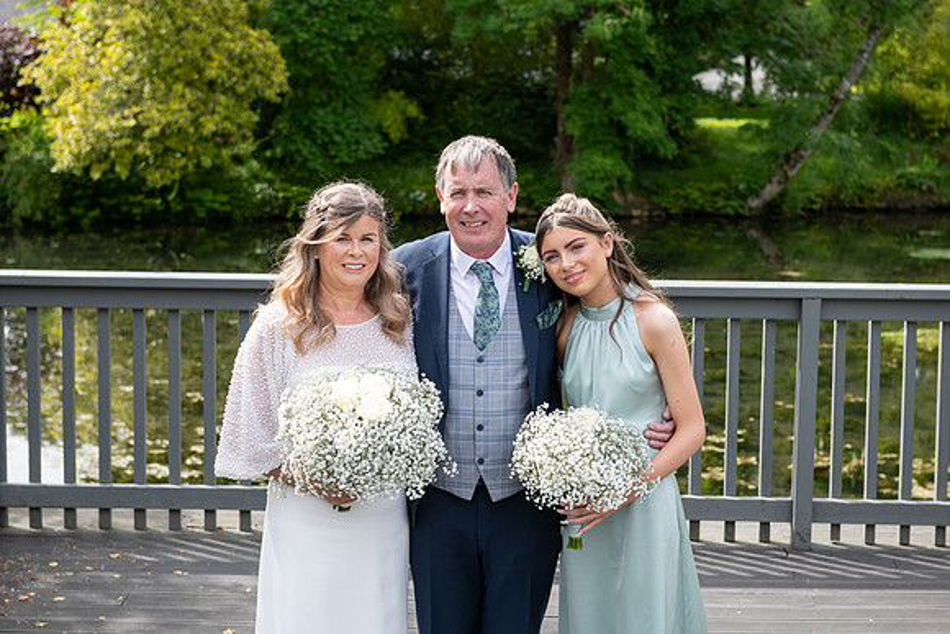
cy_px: 317
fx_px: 1848
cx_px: 475
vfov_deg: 19.5
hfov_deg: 28.8
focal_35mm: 70
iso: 125
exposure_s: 1/250
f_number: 5.6
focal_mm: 70
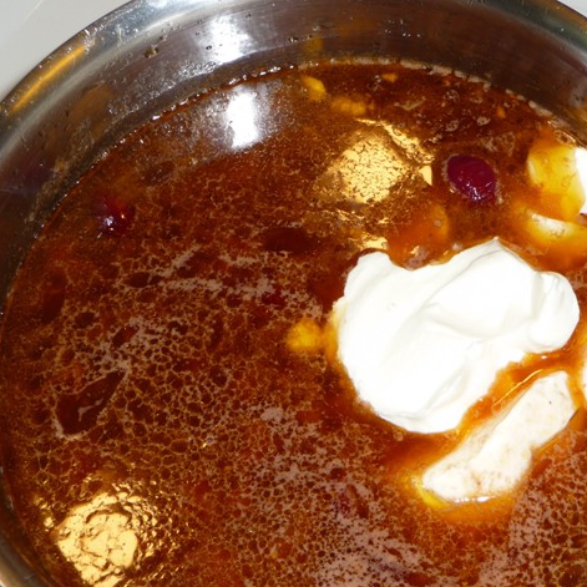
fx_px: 1151
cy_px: 298
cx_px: 373
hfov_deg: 28.5
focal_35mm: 60
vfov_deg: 28.6
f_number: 4.2
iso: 100
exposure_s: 1/30
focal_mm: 8.5
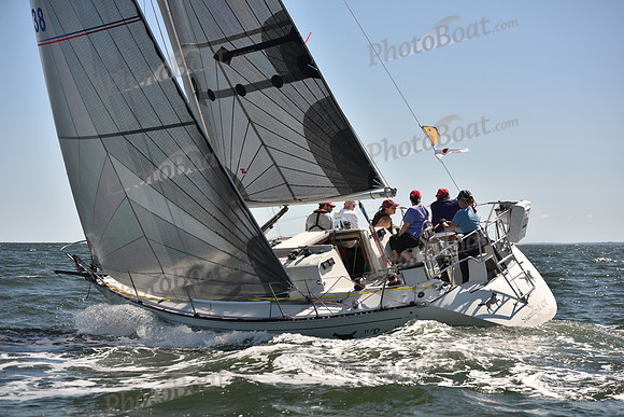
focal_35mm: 70
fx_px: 1214
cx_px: 312
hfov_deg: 28.8
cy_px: 208
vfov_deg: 19.5
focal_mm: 70
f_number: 4
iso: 250
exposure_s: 1/1250
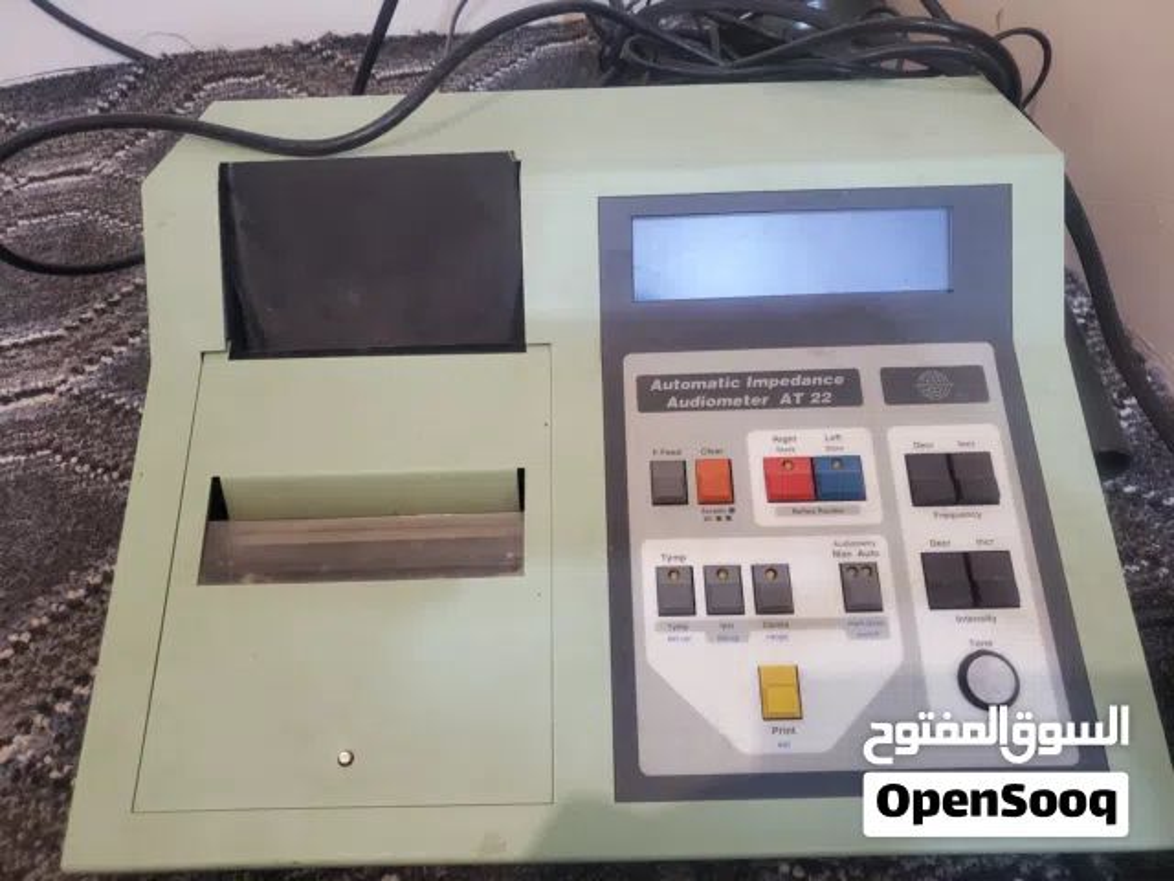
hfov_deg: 67.3
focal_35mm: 26
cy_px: 440
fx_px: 882
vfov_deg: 53.1
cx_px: 587
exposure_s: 1/40
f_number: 1.5
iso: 500
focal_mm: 4.3
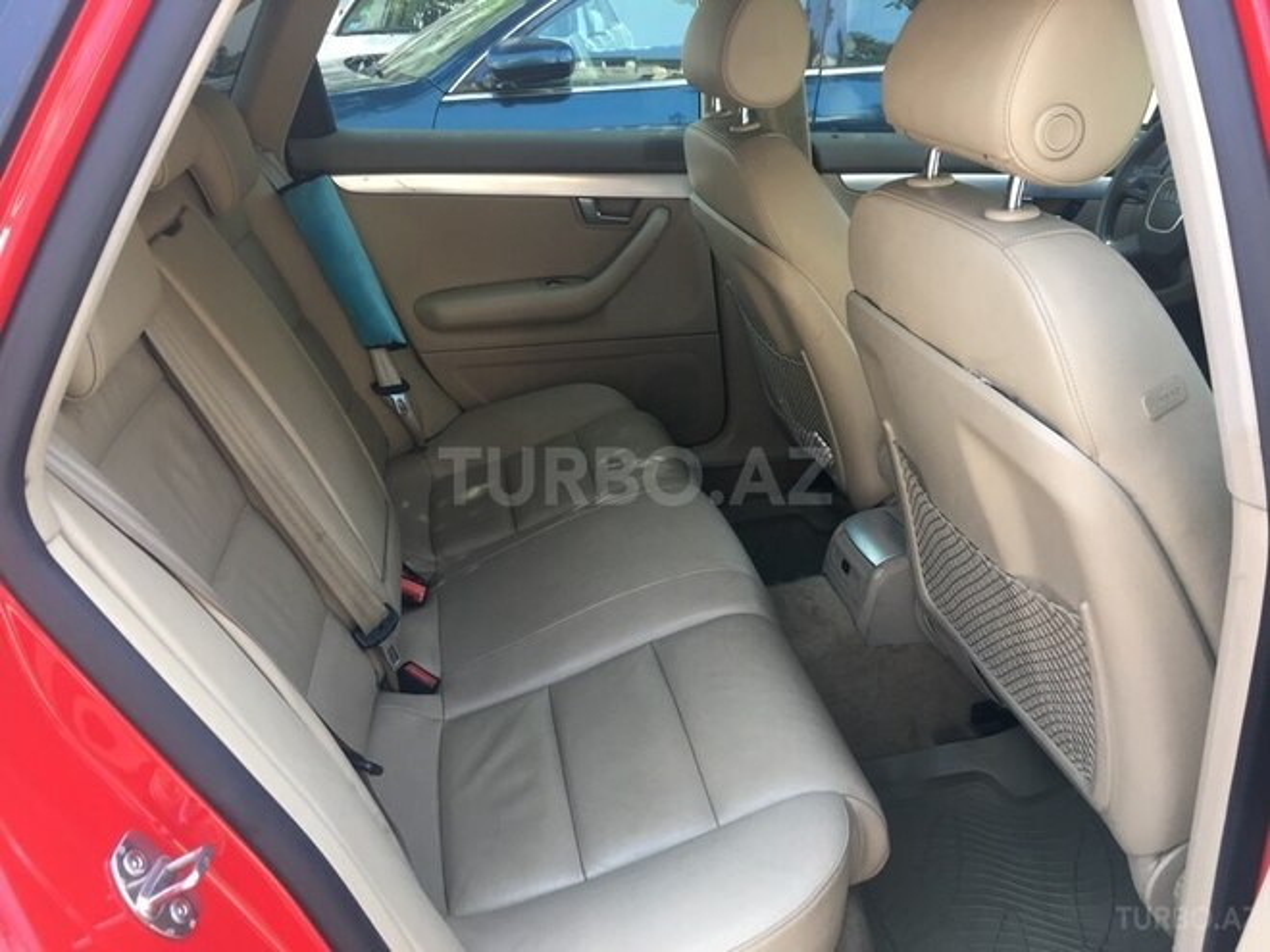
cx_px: 635
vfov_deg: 48.2
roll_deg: +0.2
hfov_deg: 61.7
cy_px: 476
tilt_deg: -22.8
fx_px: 1064
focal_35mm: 29
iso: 40
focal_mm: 4.15
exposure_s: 1/100
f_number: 2.2
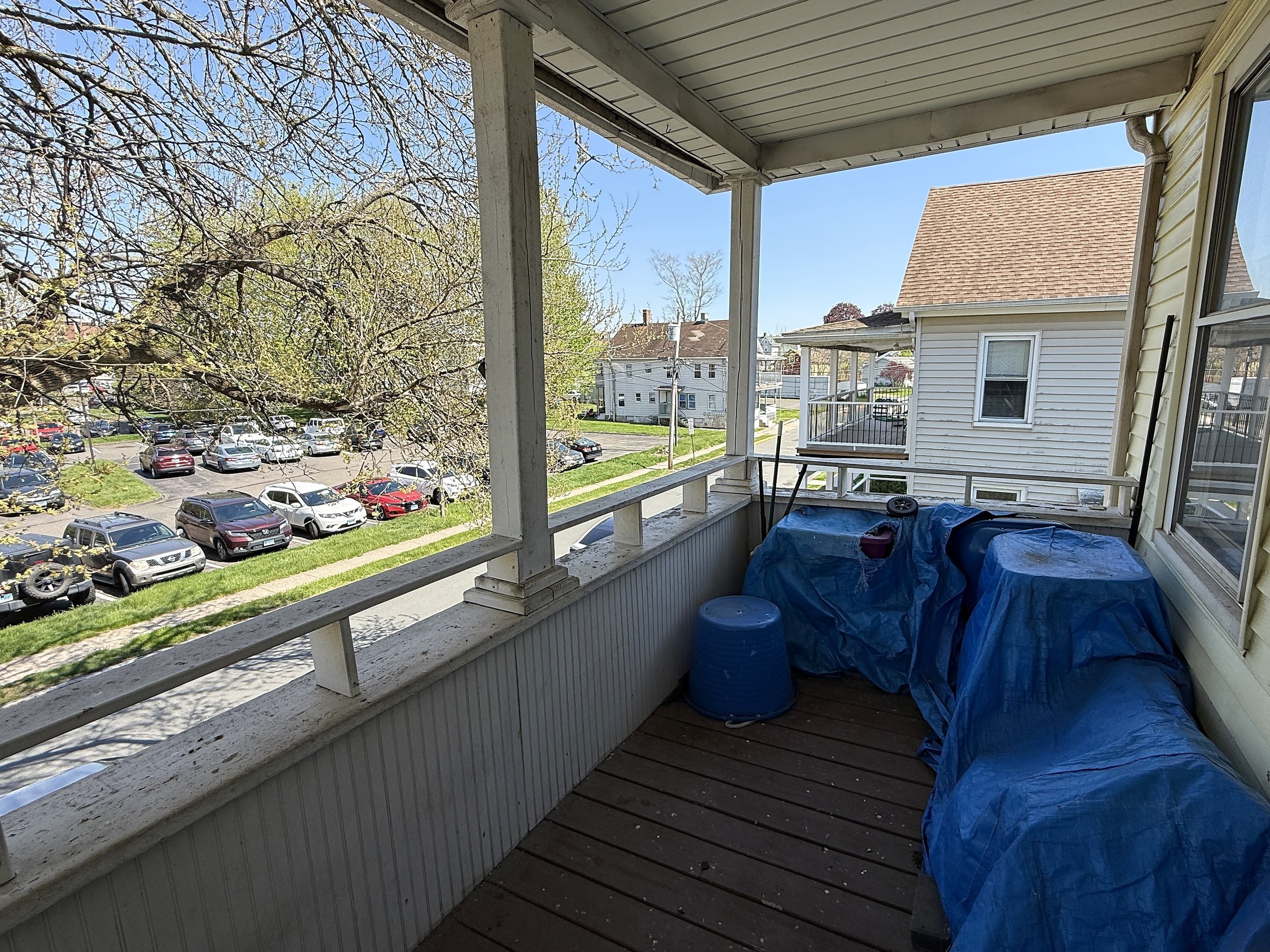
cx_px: 687
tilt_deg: -9.2
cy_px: 472
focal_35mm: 17
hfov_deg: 90.8
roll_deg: +1.0
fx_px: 624
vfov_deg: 74.7
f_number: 2.2
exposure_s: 1/709
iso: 50
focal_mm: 2.22
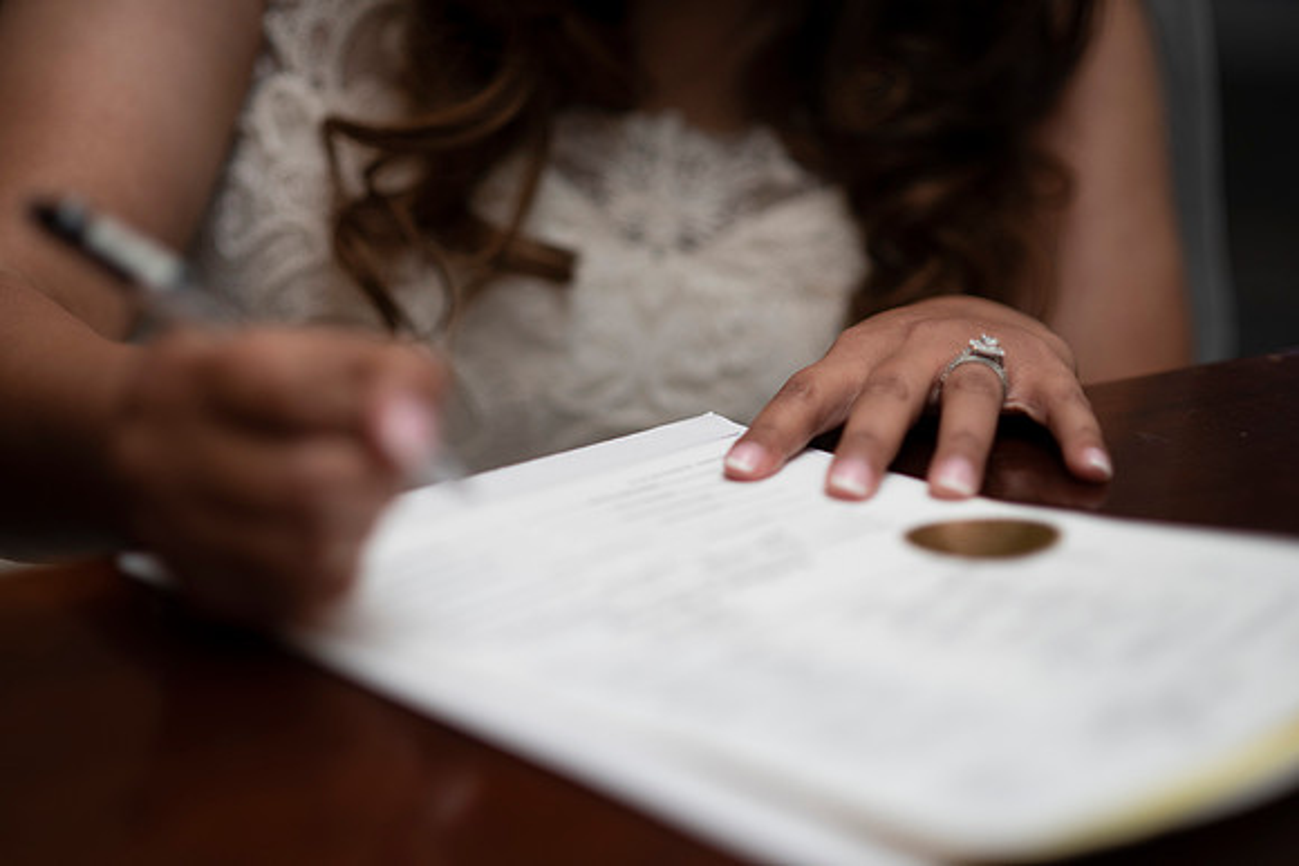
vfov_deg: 16.1
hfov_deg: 23.9
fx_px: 3068
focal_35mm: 85
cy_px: 433
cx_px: 650
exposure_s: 1/160
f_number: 2
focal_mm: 85
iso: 500
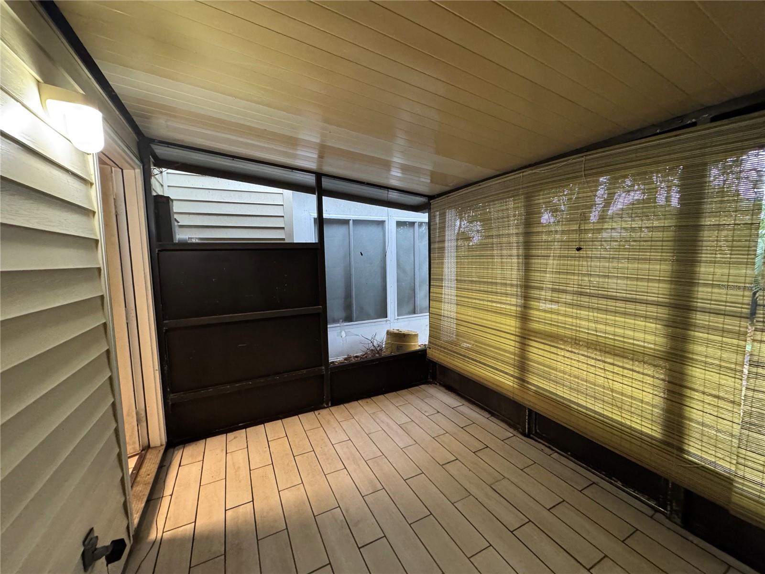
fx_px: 309
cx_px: 382
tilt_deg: -5.7
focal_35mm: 14
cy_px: 287
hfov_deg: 102.1
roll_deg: +0.2
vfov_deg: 85.7
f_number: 2.2
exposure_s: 1/60
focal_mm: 2.22
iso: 800
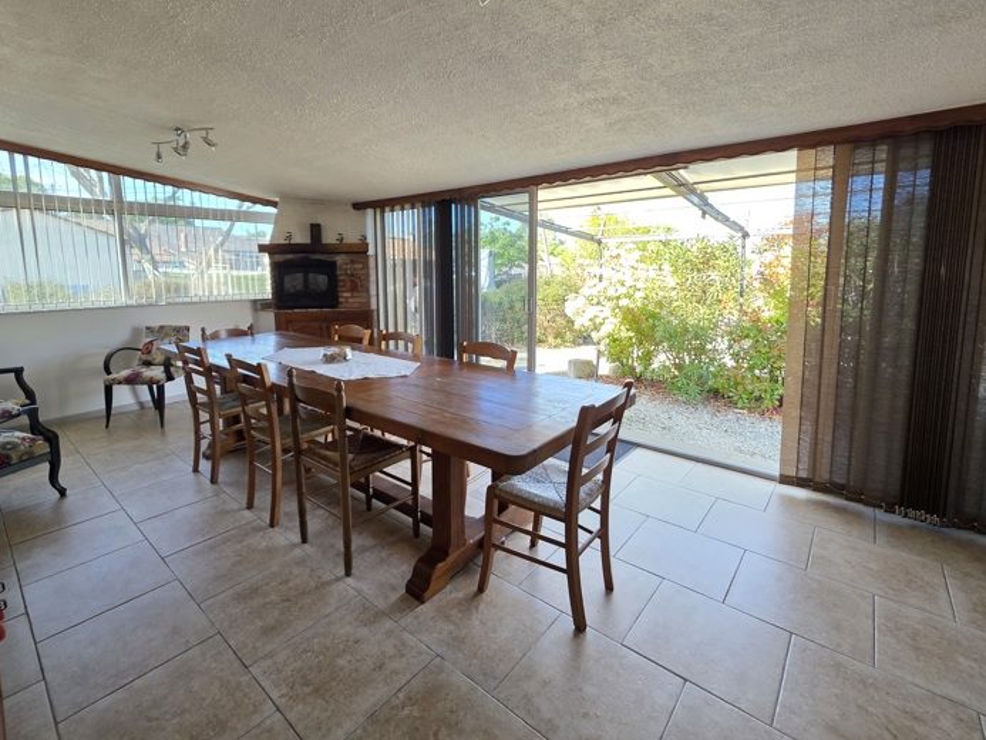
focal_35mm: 15
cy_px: 324
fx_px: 427
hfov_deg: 98.1
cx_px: 467
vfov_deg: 81.4
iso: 80
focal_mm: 2.2
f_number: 1.9
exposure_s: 1/100
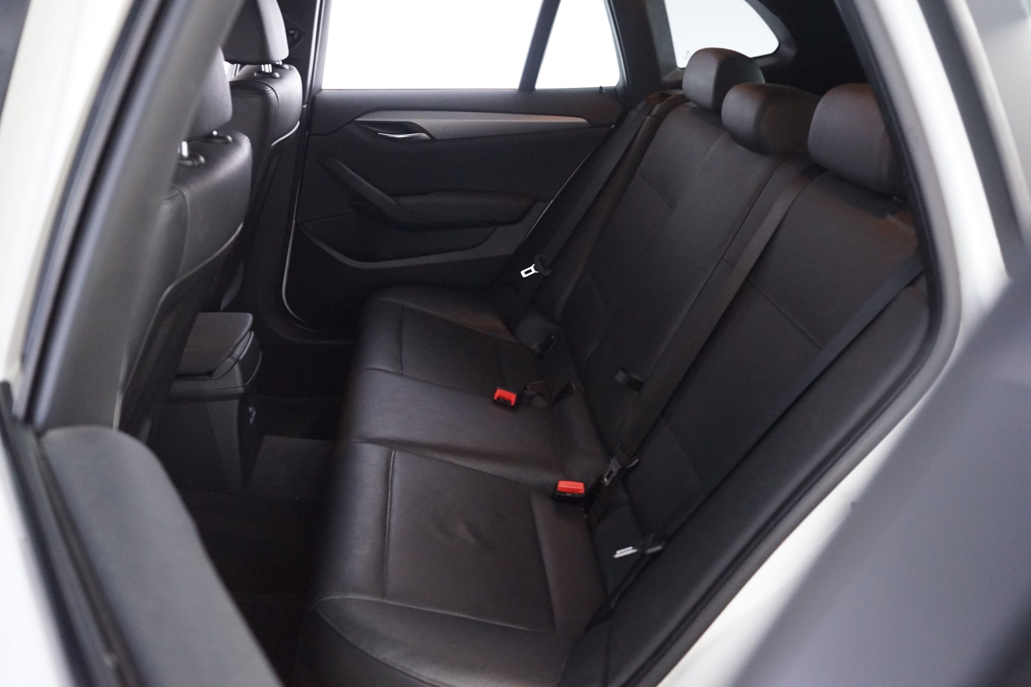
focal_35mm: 29
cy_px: 344
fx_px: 831
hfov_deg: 63.7
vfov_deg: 45.0
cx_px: 516
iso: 4000
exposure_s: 1/5
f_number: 5
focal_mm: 29
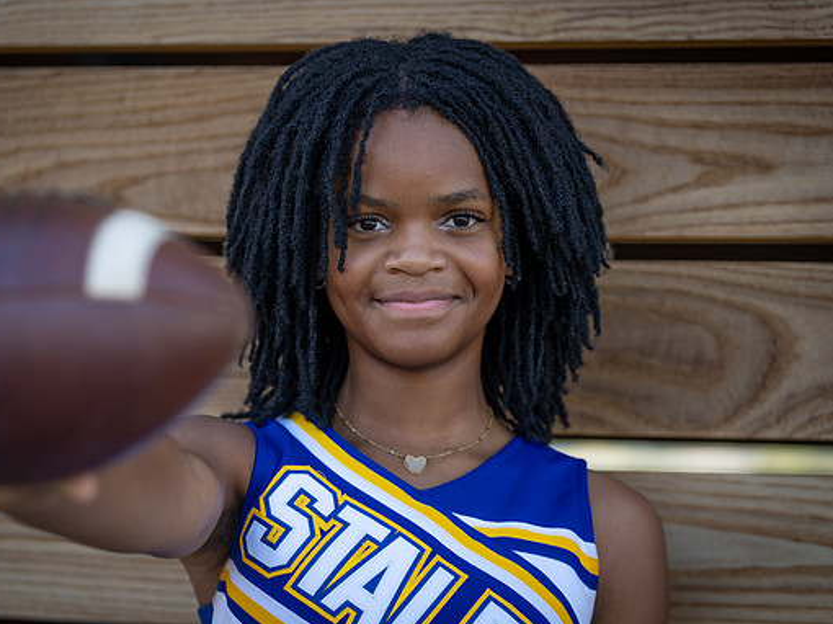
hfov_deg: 17.9
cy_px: 313
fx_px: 2646
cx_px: 377
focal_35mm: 110
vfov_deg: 13.4
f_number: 2.8
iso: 125
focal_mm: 100
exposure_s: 1/320
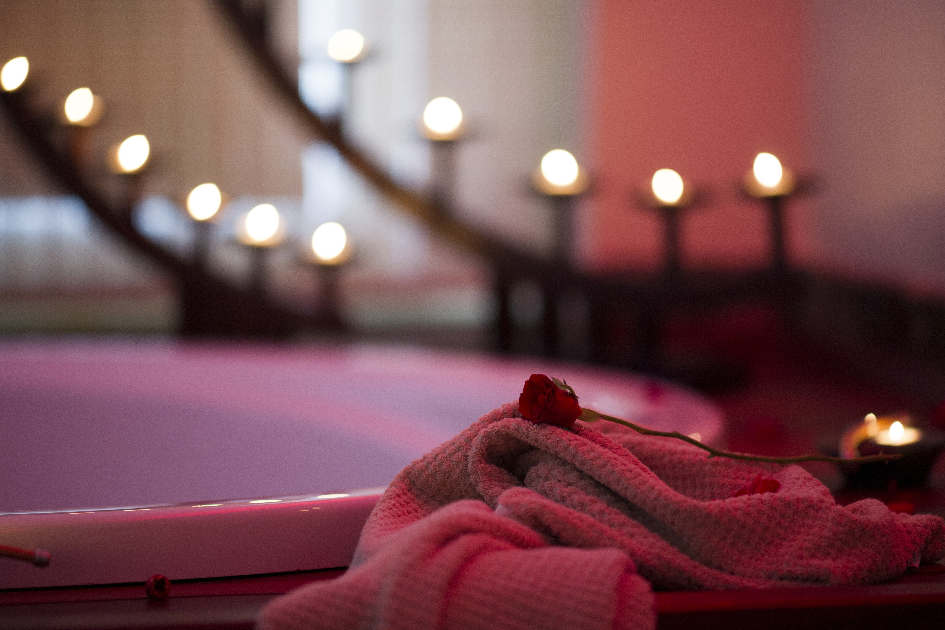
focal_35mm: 135
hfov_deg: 15.2
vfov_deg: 10.2
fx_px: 3543
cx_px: 472
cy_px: 315
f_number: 1.8
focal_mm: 135
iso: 800
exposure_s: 1/30
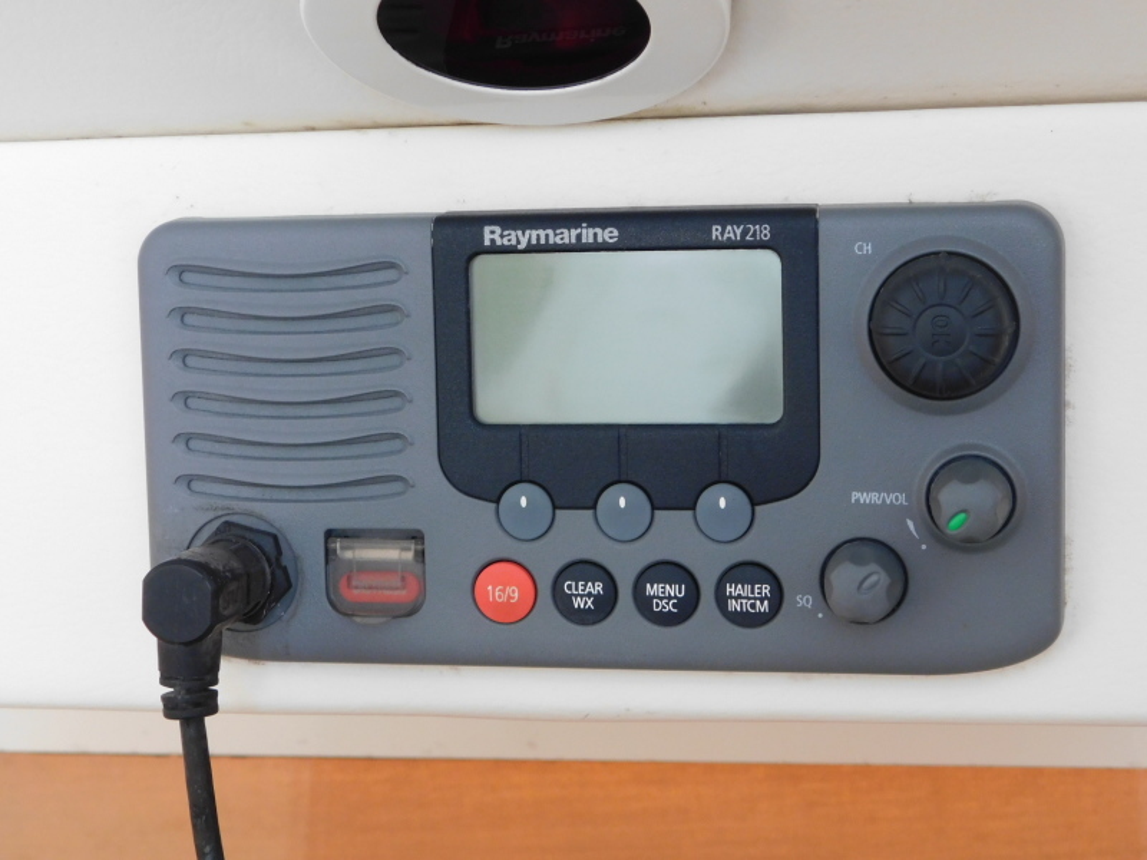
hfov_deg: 29.4
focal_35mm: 66
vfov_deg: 22.3
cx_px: 574
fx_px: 2187
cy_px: 430
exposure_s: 1/30
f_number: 4.2
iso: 250
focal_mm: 11.7
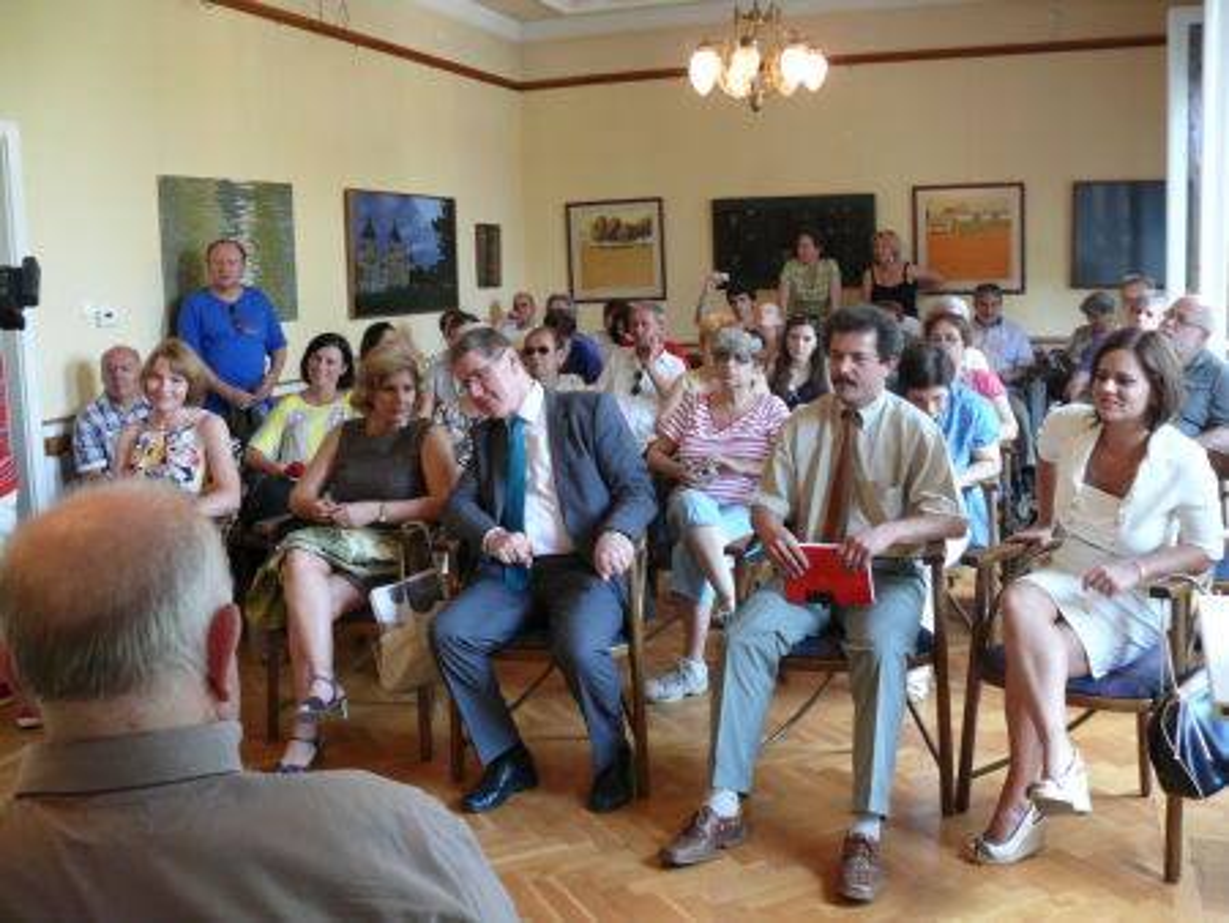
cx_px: 614
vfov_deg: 40.7
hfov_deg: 52.6
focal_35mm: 35
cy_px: 462
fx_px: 1243
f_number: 2.8
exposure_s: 1/25
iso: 200
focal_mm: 7.4
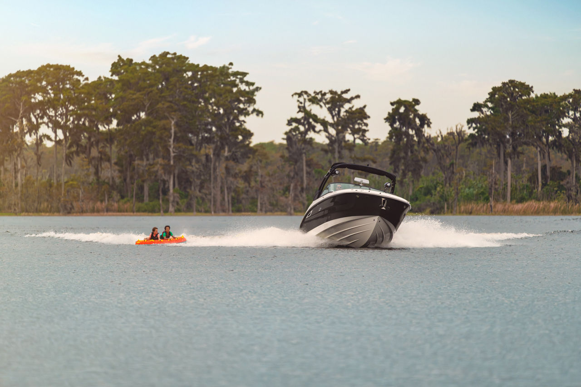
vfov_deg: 3.4
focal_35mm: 400
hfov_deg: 5.2
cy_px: 194
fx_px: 6457
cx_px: 290
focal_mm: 400
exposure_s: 1/1000
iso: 800
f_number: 5.6
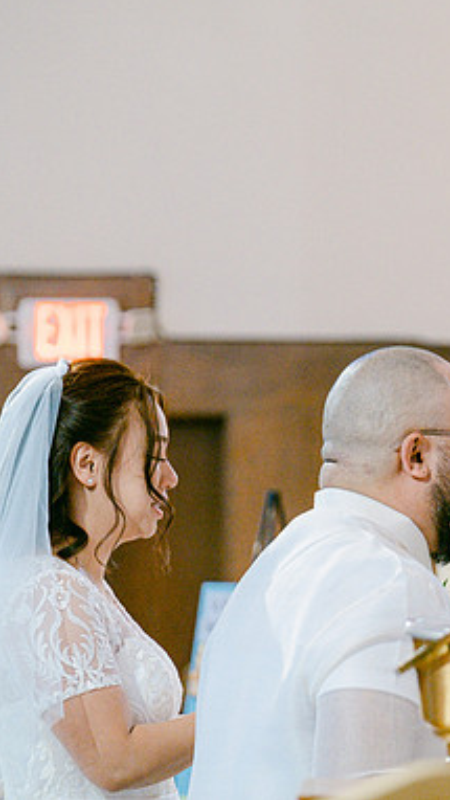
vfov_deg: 9.2
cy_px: 397
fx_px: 4962
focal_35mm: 234
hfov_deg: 5.2
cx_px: 534
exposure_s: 1/125
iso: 2500
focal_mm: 98.2
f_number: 2.8
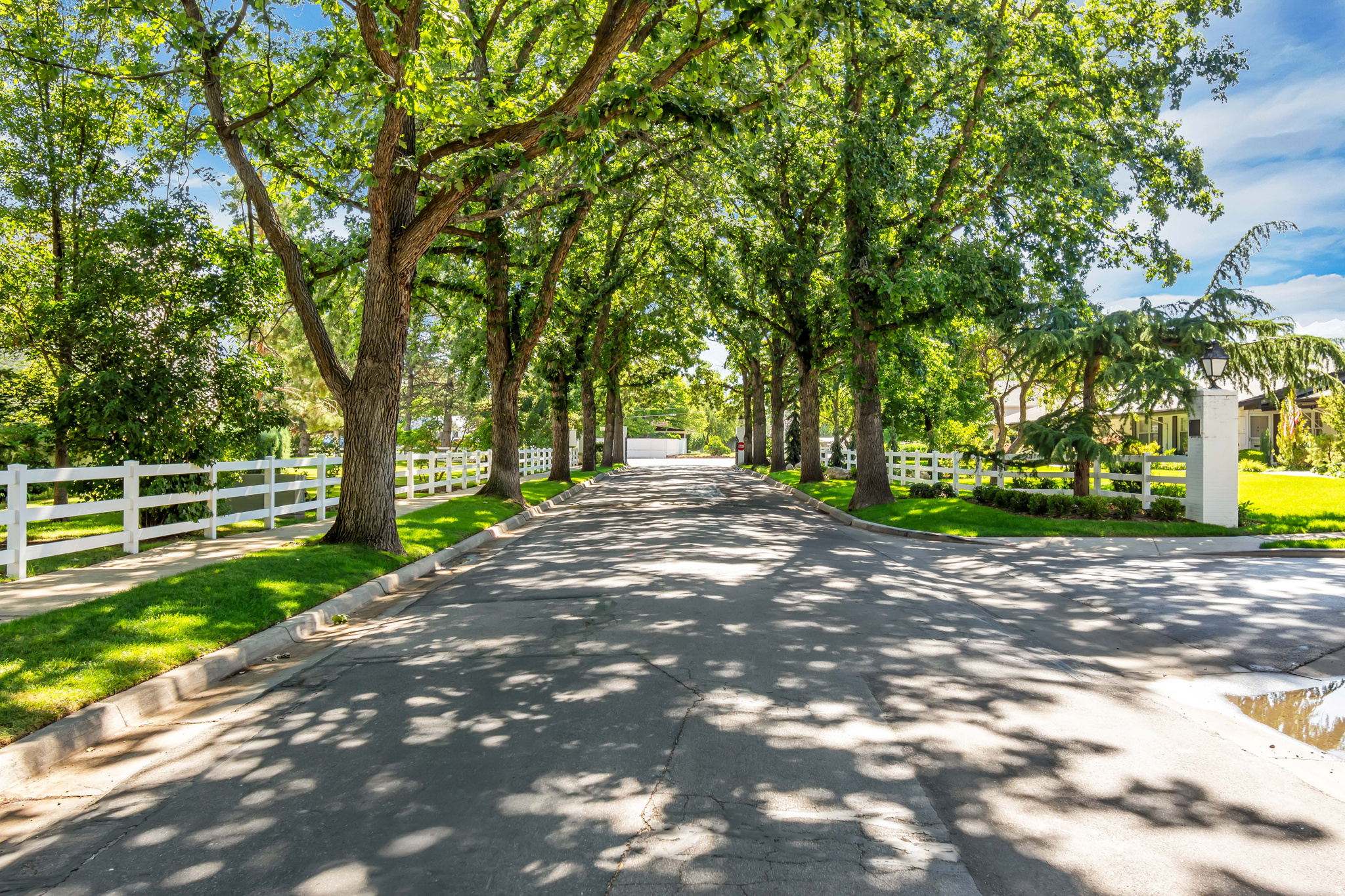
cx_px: 672
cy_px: 448
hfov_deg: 61.9
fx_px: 1121
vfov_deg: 43.6
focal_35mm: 30
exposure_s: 1/80
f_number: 7.1
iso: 100
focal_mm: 20
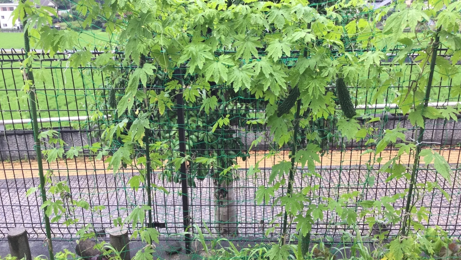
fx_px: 416
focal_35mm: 34
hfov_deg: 58.0
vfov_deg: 34.7
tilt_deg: -20.5
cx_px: 232
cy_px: 138
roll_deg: +1.7
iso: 50
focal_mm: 3.3
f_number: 2.4
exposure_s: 1/30
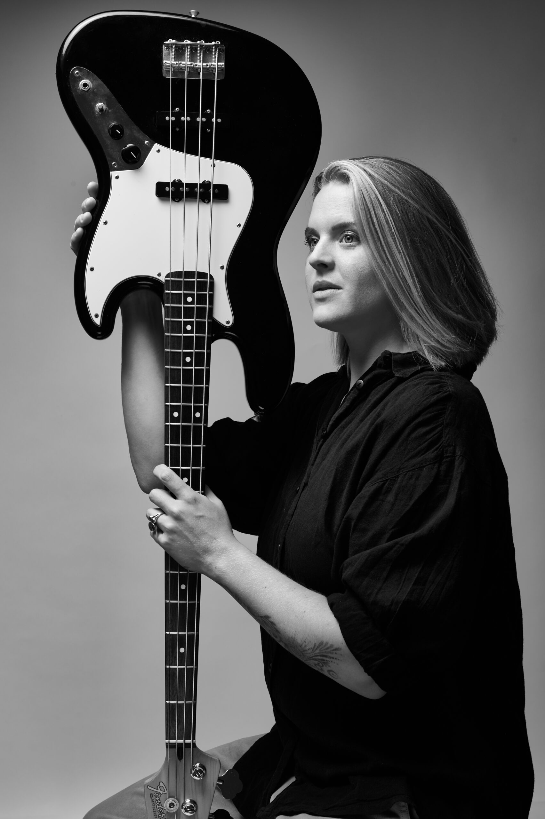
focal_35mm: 55
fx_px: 1251
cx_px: 272
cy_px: 410
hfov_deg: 24.6
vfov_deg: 36.3
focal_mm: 55
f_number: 10
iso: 160
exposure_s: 1/160
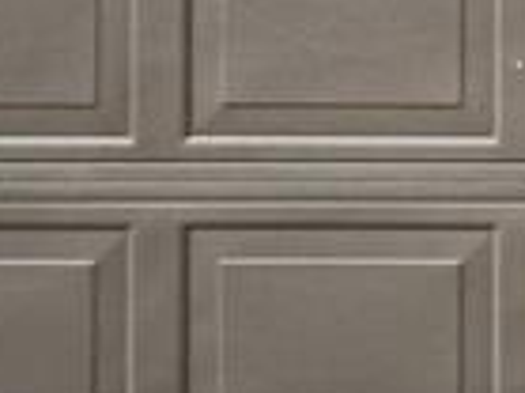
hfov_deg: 8.9
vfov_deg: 9.6
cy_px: -261
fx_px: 2258
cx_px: 1847
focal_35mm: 149
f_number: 8
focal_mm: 14
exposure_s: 1/250
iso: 400
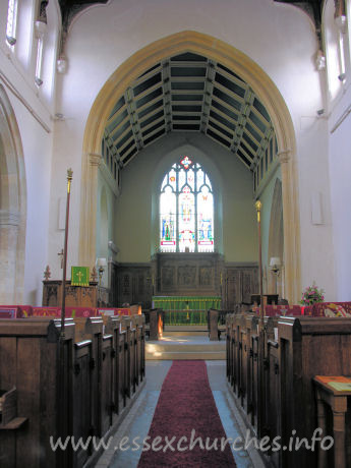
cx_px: 176
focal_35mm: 35
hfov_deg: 40.7
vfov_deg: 52.6
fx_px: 473
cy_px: 234
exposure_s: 1/9.5
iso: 50
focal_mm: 8.9
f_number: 2.8
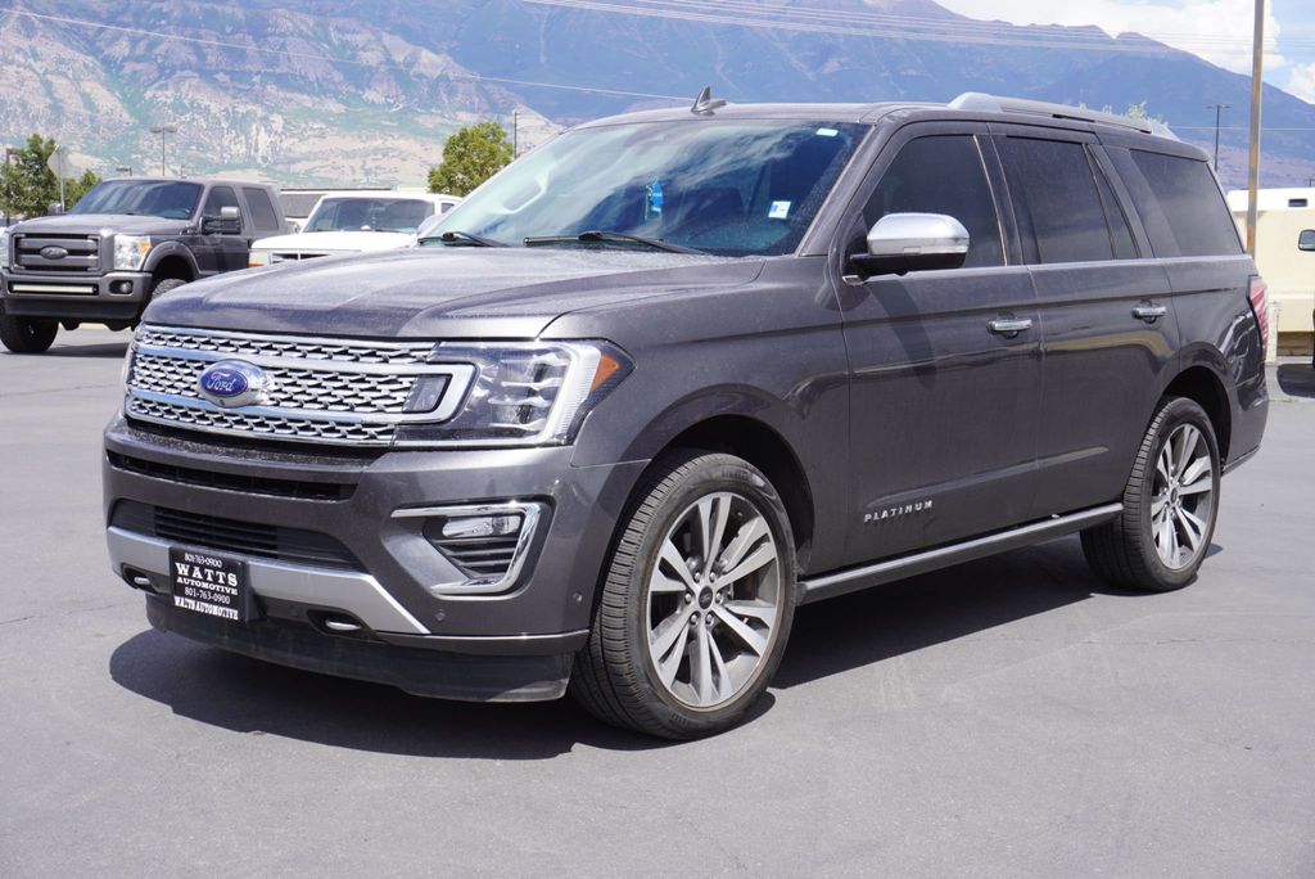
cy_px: 440
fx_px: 1754
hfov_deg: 41.1
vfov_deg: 28.1
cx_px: 658
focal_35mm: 48
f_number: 10
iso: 100
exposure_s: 1/125
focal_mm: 32
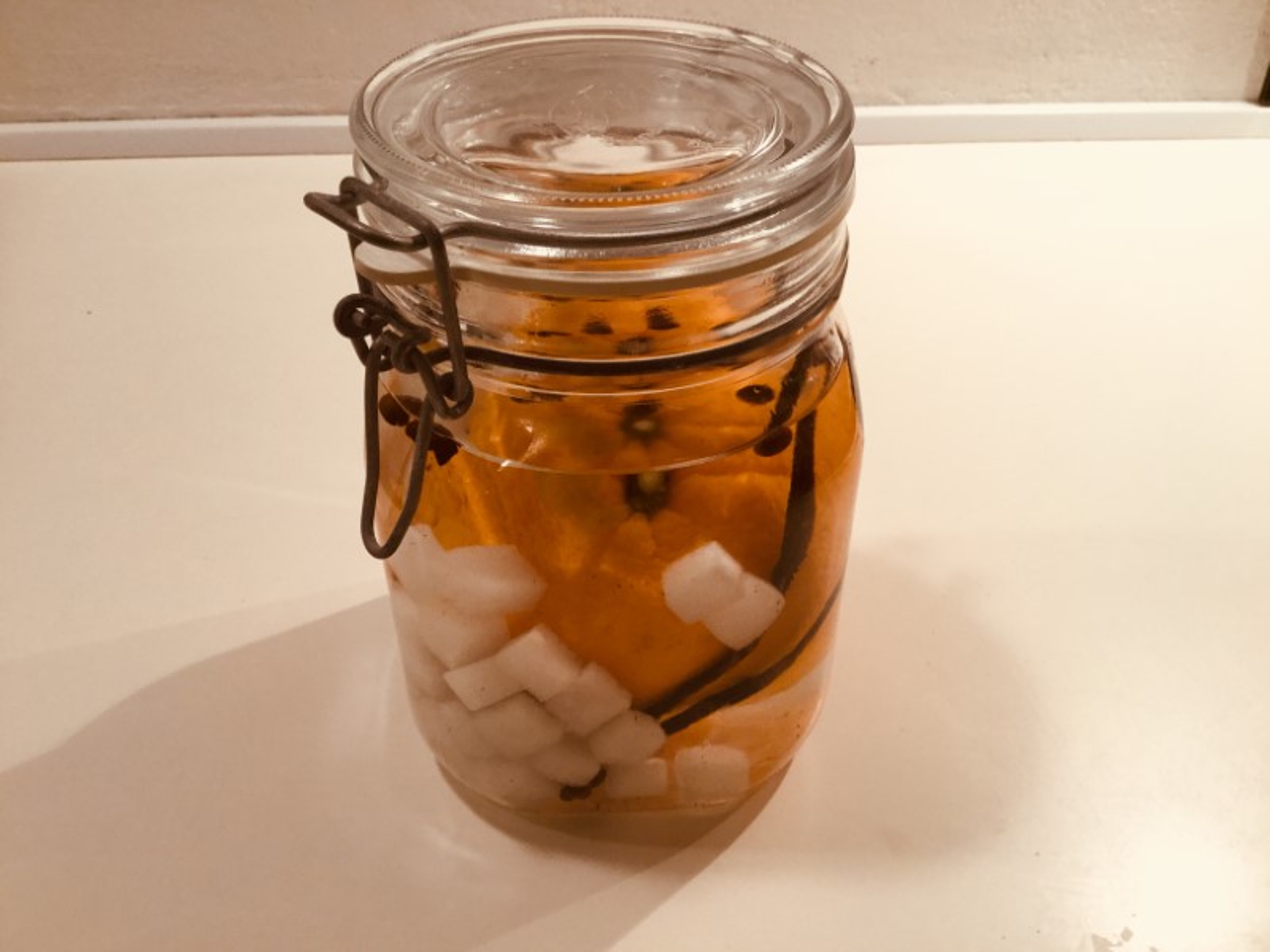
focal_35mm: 31
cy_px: 476
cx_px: 635
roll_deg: -0.6
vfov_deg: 45.4
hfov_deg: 58.4
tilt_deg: -36.9
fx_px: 1137
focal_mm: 3.3
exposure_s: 1/33
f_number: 2.4
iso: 80
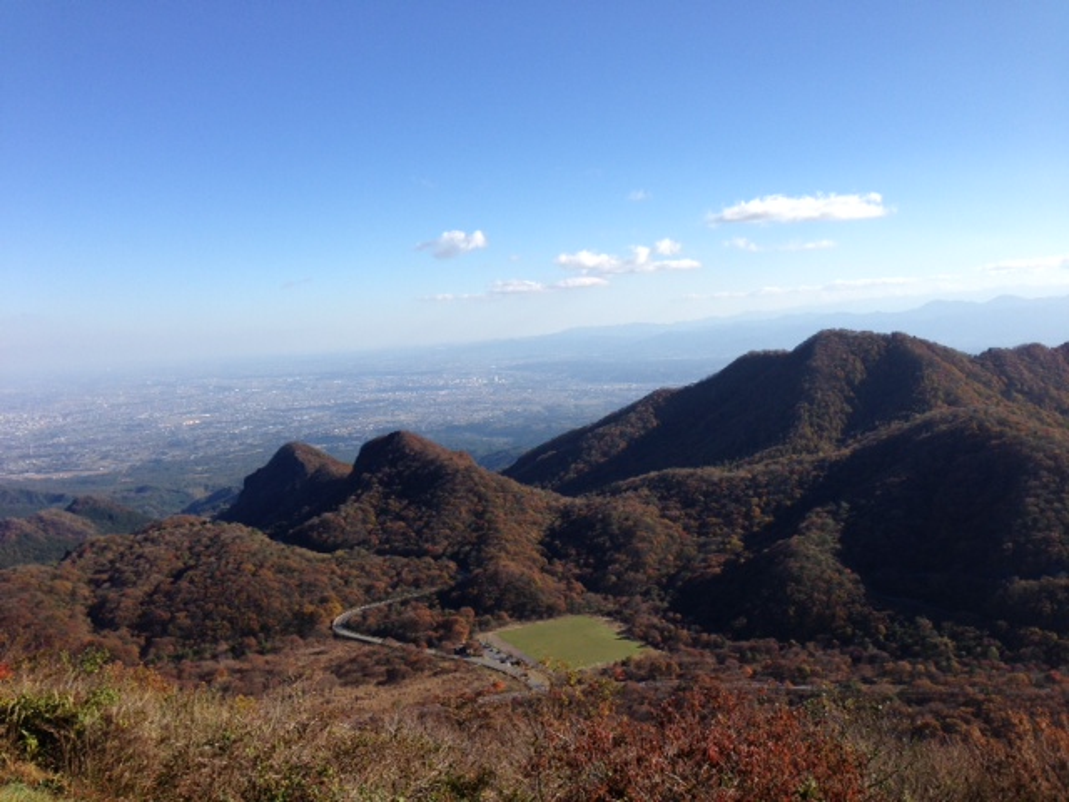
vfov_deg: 42.9
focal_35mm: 33
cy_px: 401
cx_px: 534
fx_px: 1019
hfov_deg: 55.4
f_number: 2.4
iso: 50
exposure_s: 1/1261
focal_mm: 4.13
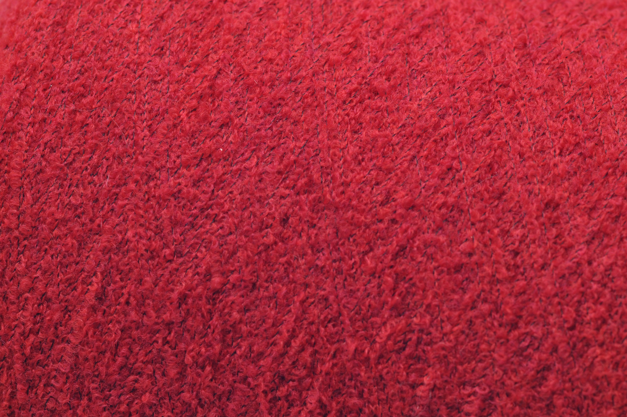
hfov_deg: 27.0
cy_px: 208
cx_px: 314
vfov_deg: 18.1
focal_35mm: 75
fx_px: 1305
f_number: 1.4
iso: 200
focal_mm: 50
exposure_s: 1/125
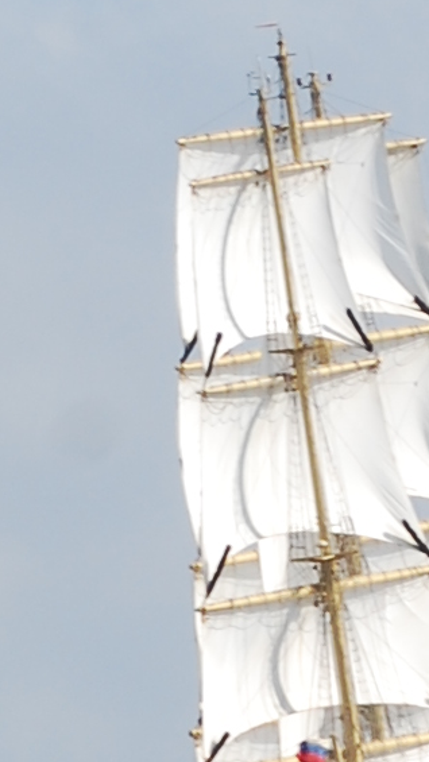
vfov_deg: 1.9
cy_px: 562
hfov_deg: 1.1
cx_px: -235
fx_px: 22894
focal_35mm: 1133
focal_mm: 105
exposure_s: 1/250
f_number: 10
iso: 140
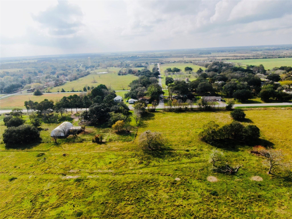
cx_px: 146
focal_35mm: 24
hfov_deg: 71.6
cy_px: 110
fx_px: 202
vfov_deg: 56.8
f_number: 2.8
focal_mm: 4.39
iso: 100
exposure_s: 1/1600
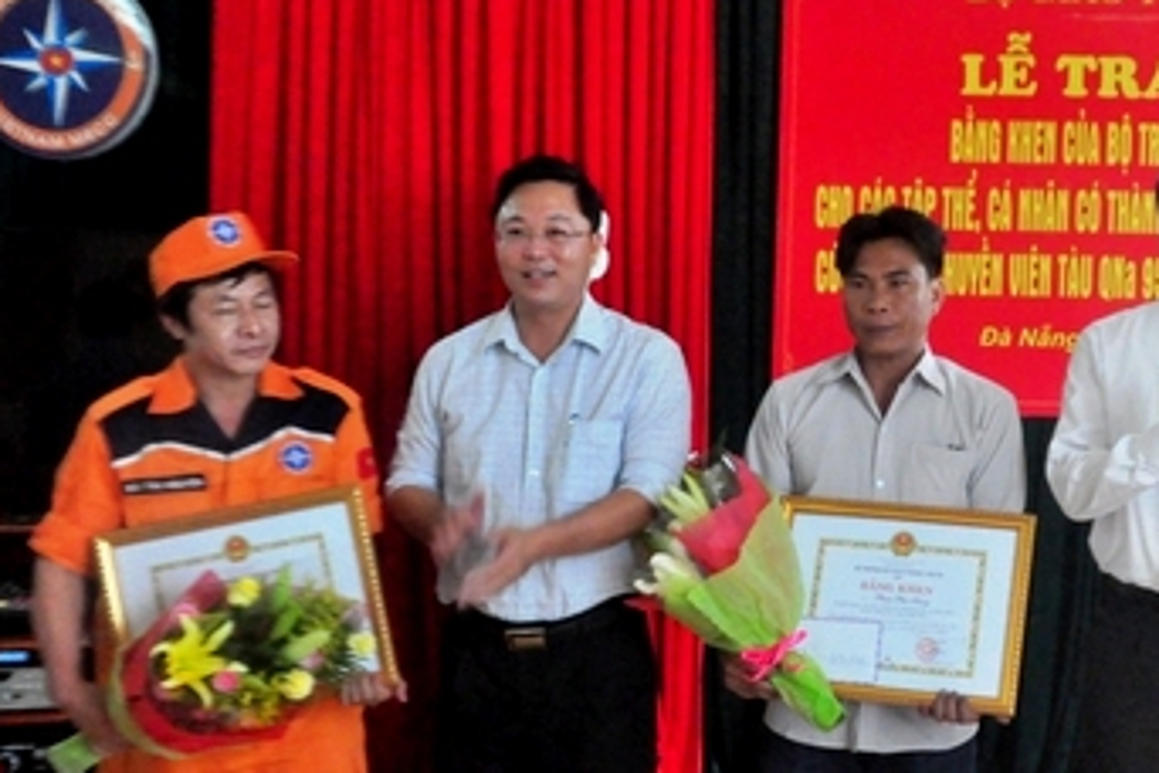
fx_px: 1706
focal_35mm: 53
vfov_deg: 25.5
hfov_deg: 36.6
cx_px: 878
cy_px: 464
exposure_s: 1/30
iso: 3200
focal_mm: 22
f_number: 16
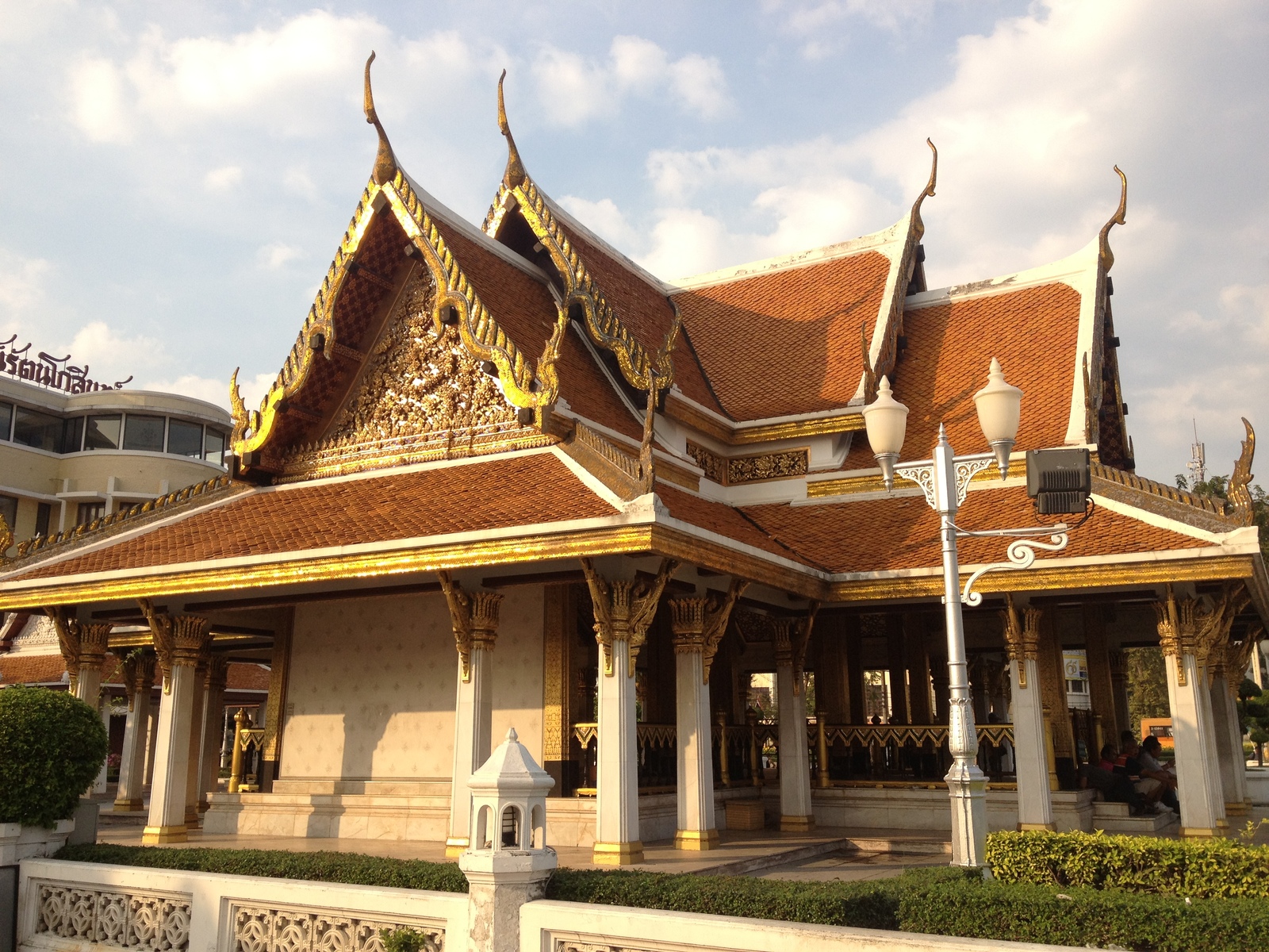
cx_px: 634
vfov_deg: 40.7
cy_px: 476
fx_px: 1283
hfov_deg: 52.6
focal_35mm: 35
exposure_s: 1/920
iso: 64
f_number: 2.4
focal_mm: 4.28
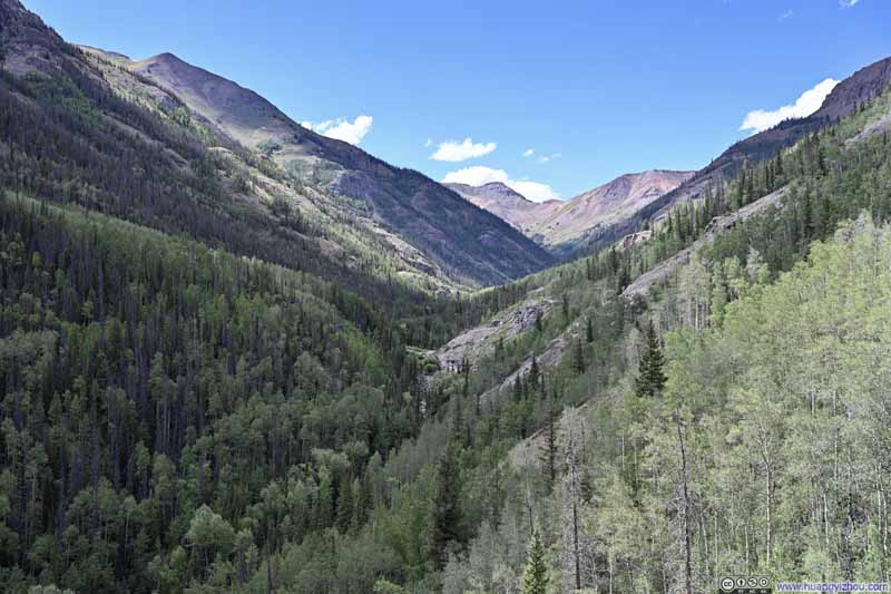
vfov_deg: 36.9
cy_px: 297
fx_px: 891
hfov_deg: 53.1
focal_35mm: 36
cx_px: 446
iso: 64
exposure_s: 1/200
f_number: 5.6
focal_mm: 36
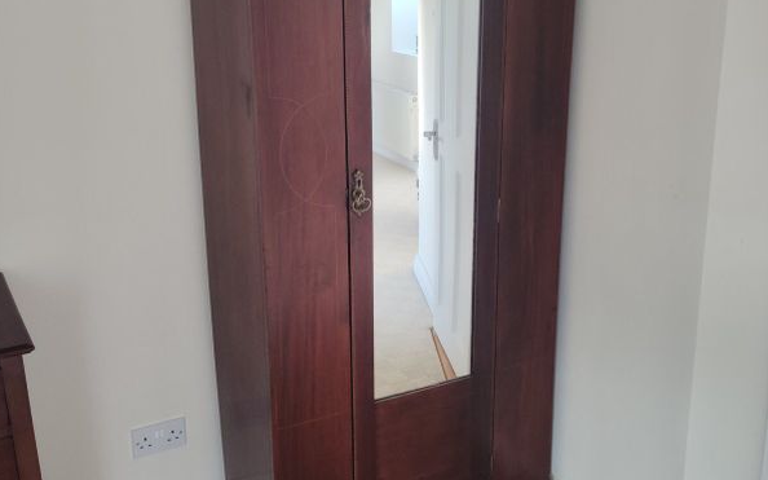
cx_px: 381
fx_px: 628
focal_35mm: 30
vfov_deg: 41.8
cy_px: 213
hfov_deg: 62.9
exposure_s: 1/50
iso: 720
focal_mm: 4.22
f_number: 1.8
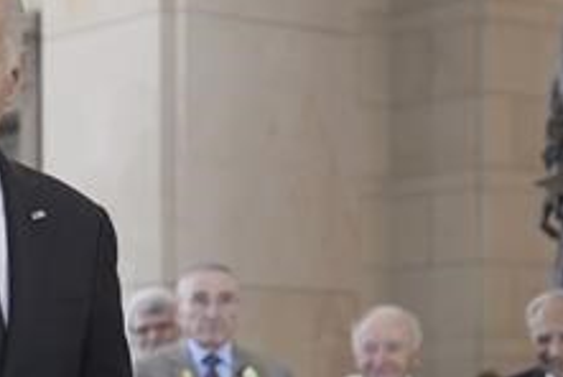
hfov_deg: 14.3
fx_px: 2114
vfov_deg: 10.1
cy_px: 401
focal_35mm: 135
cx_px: -257
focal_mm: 46
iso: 2000
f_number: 2.8
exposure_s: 1/640
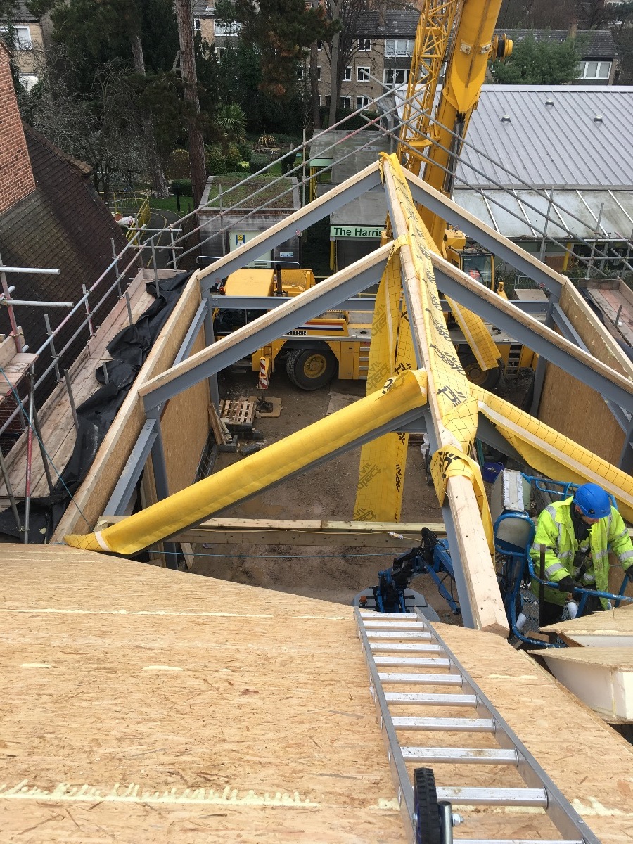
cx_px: 316
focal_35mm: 29
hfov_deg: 48.2
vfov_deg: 61.7
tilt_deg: -31.5
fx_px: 707
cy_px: 422
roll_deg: -0.9
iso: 25
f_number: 2.2
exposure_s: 1/118
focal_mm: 4.15
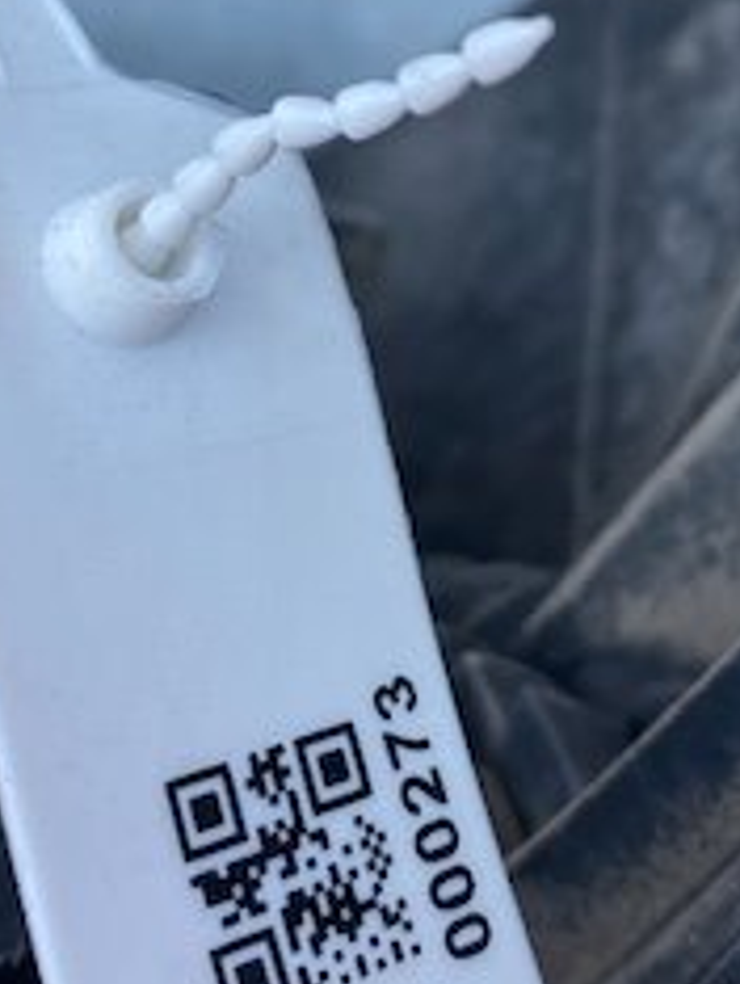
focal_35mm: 71
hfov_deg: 20.7
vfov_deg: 26.9
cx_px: 420
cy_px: 210
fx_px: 2020
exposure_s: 1/782
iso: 32
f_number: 1.8
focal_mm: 4.25
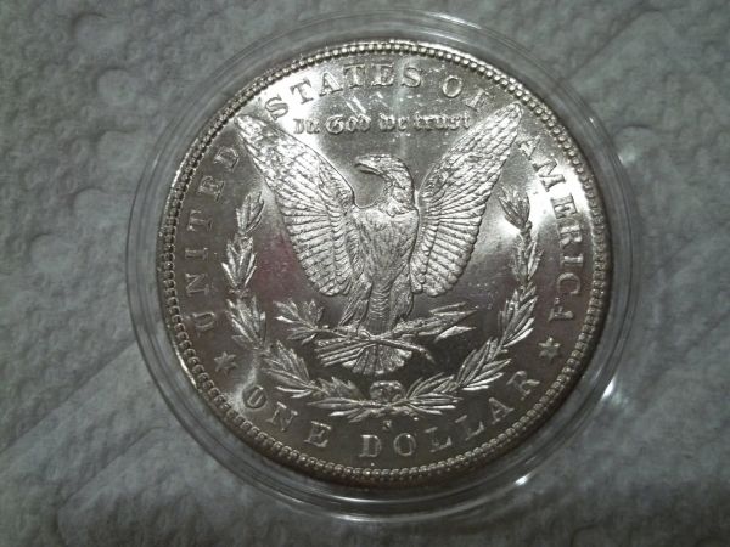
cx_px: 365
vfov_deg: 39.7
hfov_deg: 51.4
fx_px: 759
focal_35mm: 36
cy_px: 274
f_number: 3.1
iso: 160
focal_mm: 6.5
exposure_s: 1/30
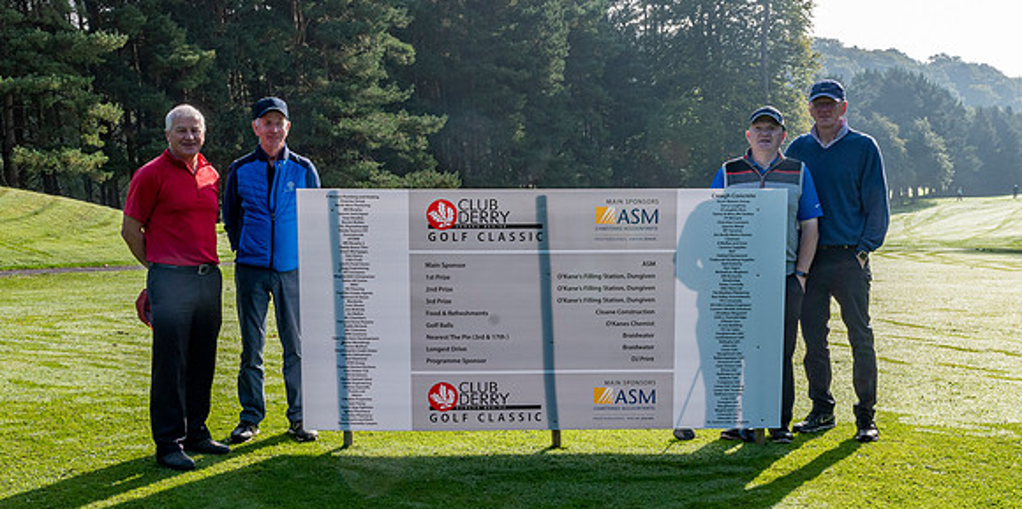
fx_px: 1328
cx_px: 528
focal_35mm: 50
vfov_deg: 21.6
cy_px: 350
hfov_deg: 42.1
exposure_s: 1/100
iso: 200
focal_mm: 24
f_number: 8
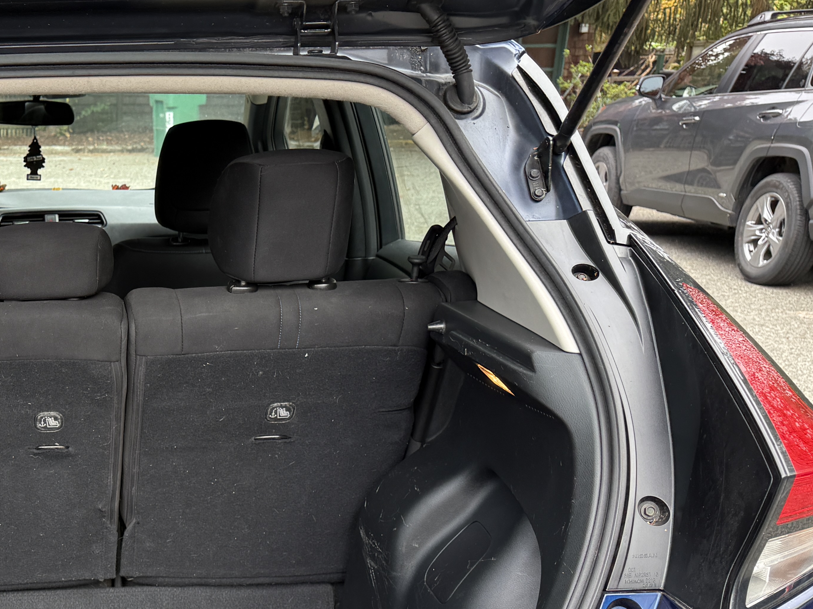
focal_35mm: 50
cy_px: 522
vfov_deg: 28.2
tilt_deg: -19.5
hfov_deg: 35.6
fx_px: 1174
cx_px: 57
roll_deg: +0.3
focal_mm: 6.76
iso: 64
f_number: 1.78
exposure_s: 1/121
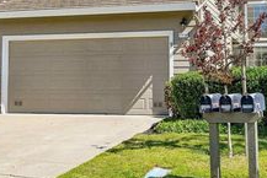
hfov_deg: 29.2
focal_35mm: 69
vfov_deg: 19.6
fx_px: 512
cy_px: 35
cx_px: 135
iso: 320
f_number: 7.1
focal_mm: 30
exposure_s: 1/640
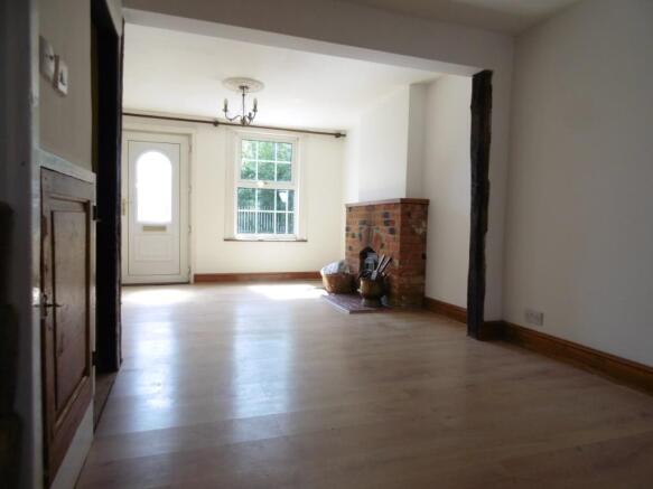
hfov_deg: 76.4
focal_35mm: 22
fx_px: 415
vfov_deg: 61.1
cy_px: 244
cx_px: 326
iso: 100
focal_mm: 4
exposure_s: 1/100
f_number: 3
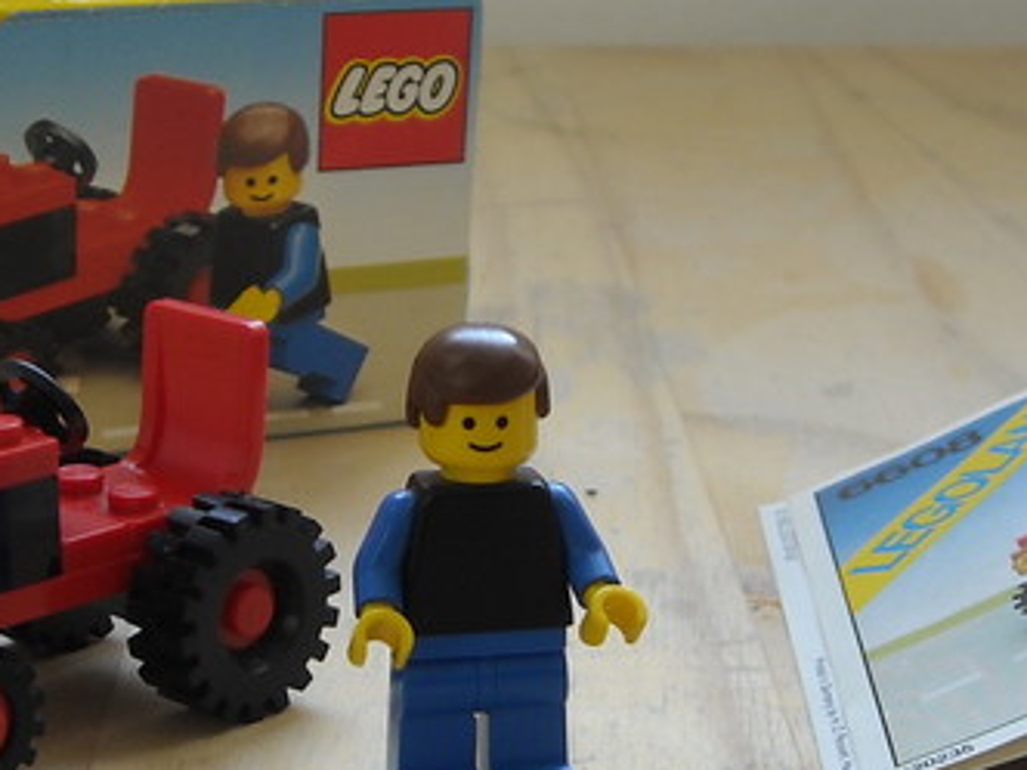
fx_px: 2818
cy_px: 422
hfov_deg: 20.6
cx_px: 541
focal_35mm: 95
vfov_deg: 15.6
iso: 64
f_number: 2.8
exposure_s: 1/61
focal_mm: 5.7
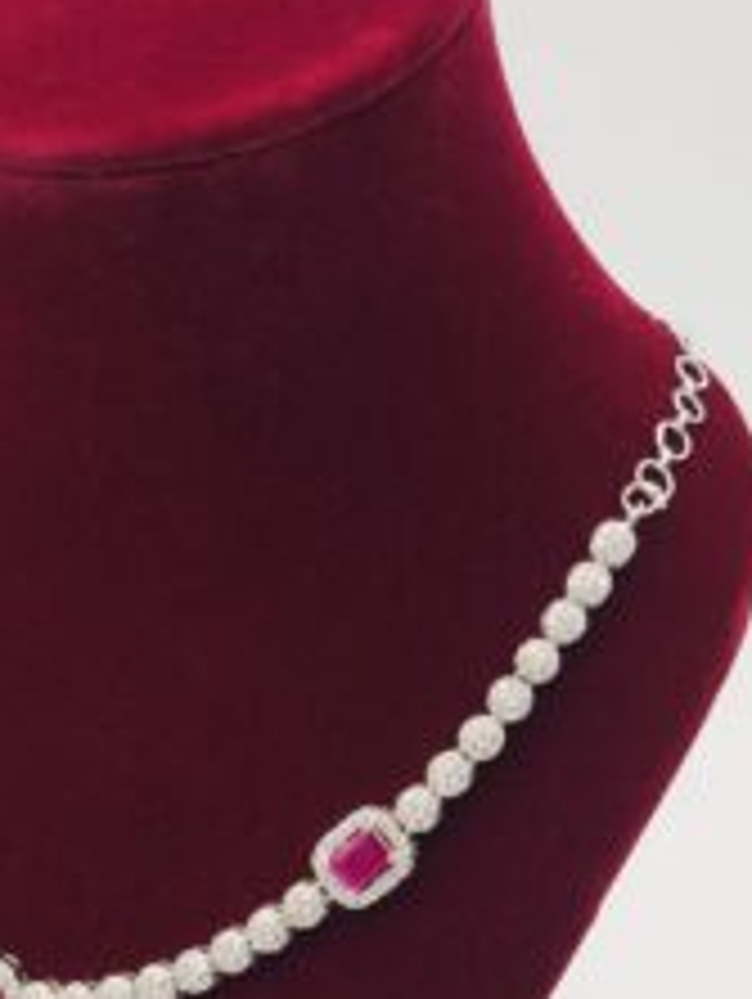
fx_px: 3787
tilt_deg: -26.7
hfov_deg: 11.3
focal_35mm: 131
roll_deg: -0.2
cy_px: 729
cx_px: 144
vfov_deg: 15.0
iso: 20
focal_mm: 6
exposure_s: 1/100
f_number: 2.4
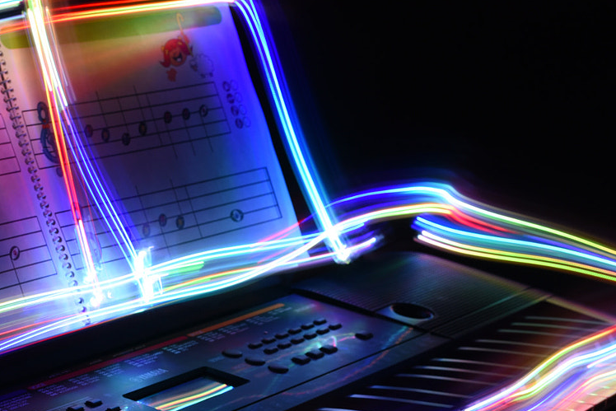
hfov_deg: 18.9
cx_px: 133
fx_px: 1831
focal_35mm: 107
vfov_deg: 12.7
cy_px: 385
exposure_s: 30
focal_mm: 50
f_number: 11
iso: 100
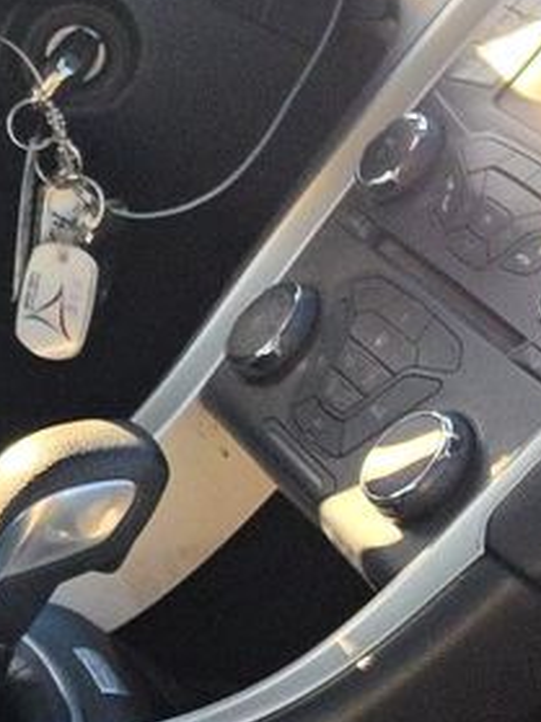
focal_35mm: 132
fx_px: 2753
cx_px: -714
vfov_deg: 14.9
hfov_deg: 10.0
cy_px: 585
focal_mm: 6.5
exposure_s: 1/1972
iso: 63
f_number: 1.4
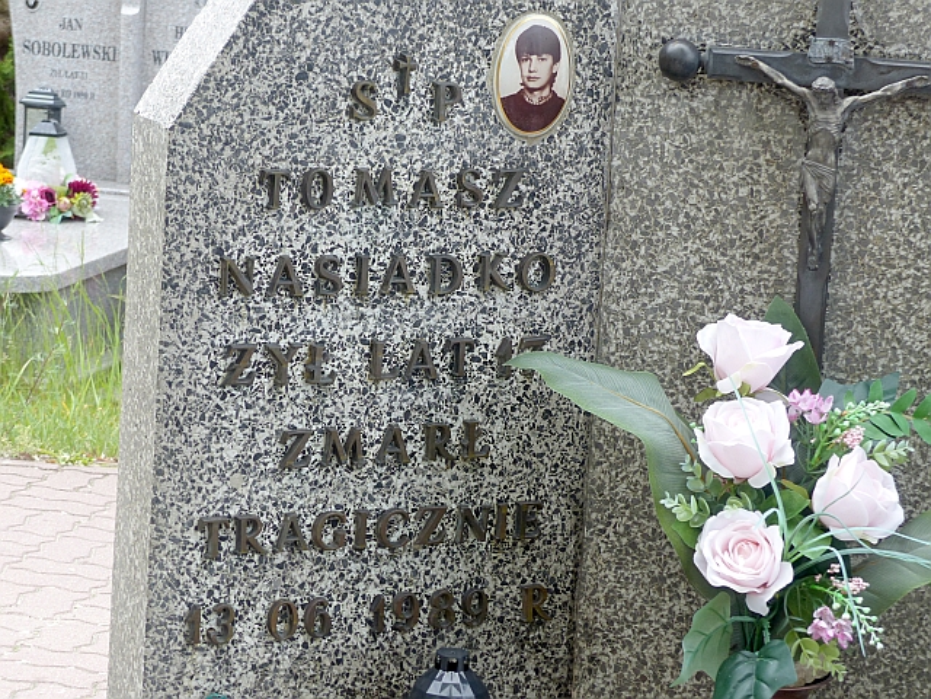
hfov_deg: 18.0
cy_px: 350
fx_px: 2932
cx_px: 466
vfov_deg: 13.6
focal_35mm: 109
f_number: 4
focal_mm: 19.6
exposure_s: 1/200
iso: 100
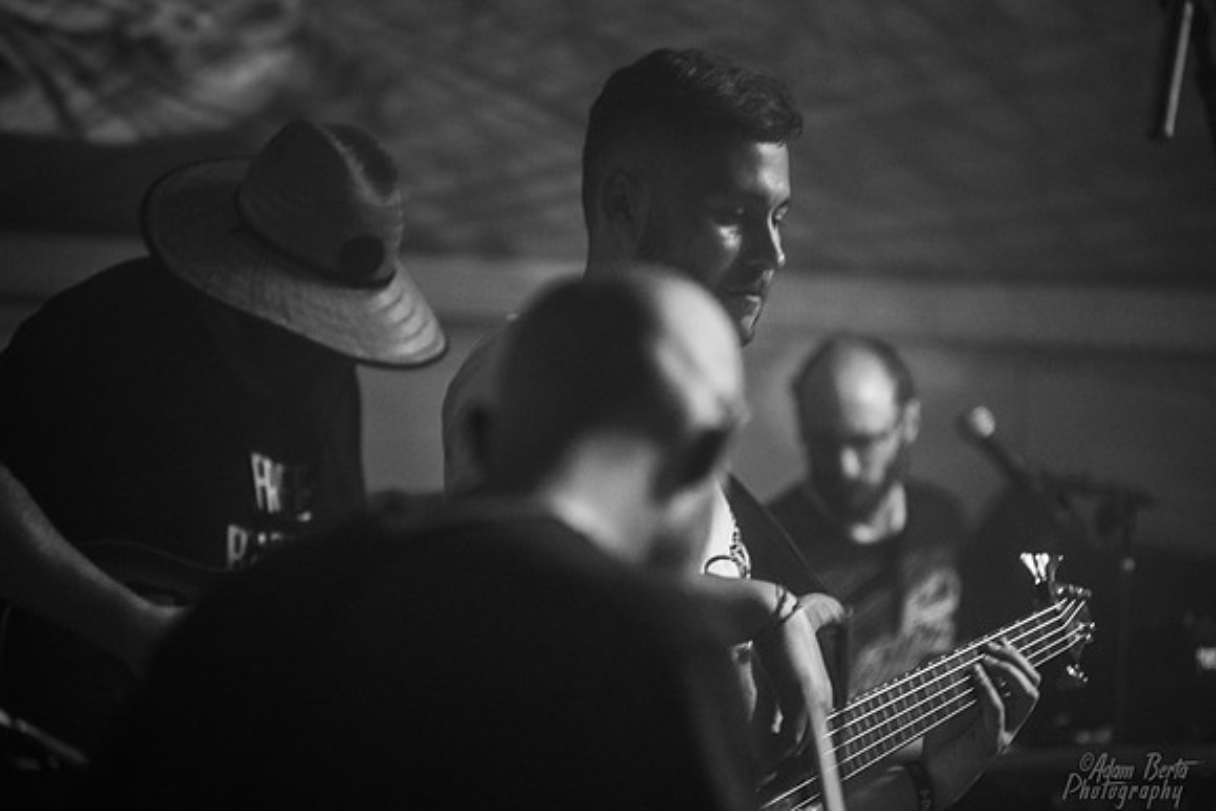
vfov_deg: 6.5
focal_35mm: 210
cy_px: 406
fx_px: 7095
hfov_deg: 9.8
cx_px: 608
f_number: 4
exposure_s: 1/125
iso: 3200
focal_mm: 210
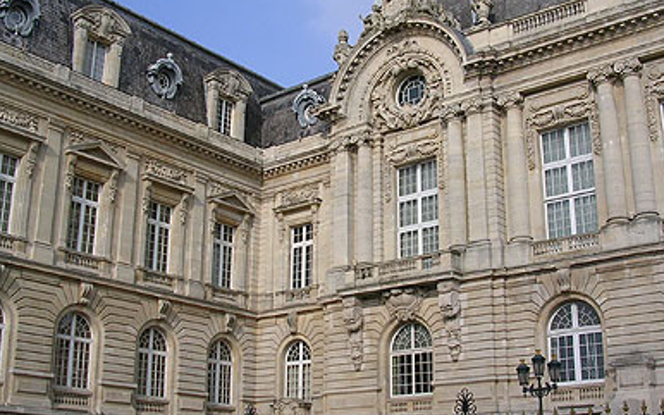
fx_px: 850
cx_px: 354
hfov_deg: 42.6
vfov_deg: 27.4
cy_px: 212
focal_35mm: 47
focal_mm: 5.8
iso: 50
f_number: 5.6
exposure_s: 1/277
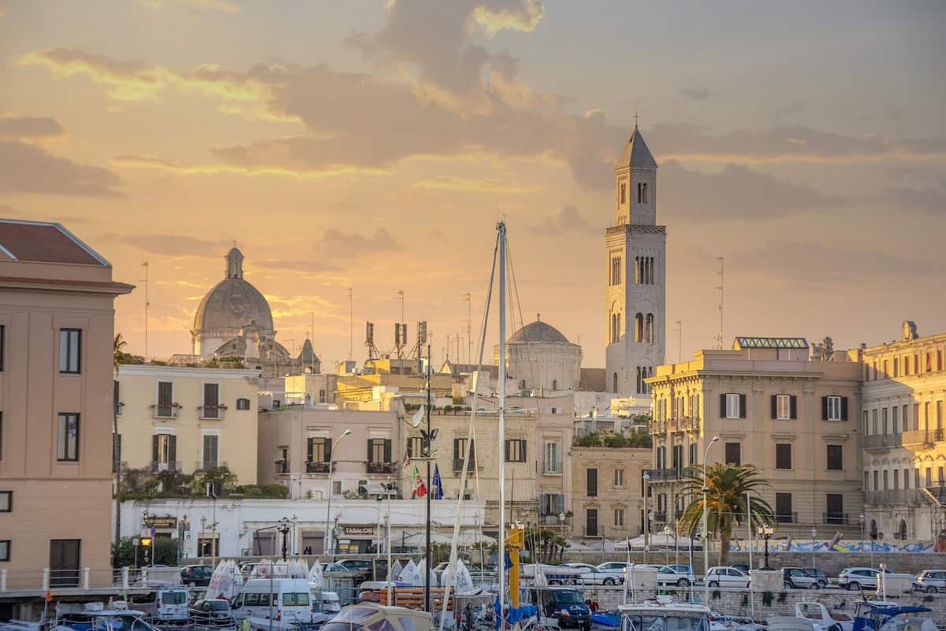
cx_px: 473
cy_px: 316
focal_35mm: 116
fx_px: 3049
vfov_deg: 11.8
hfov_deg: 17.6
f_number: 8
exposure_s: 1/4000
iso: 500
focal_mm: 116
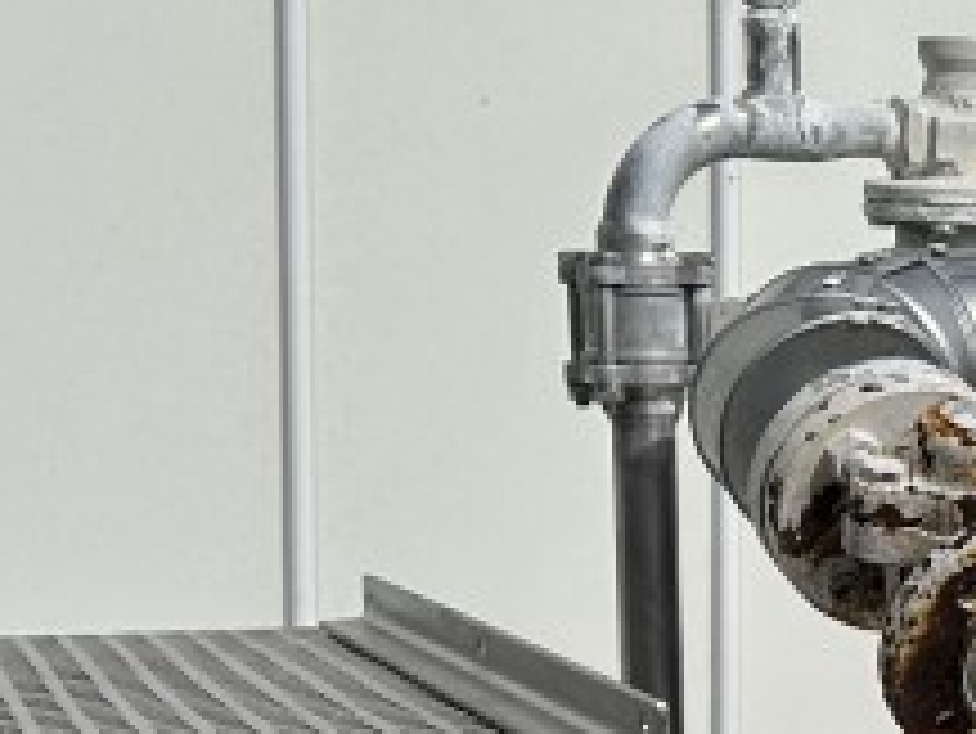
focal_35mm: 113
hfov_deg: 15.9
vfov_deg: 13.0
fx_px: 3188
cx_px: 1471
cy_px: 693
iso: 80
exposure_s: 1/12048
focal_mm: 6.86
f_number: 1.78
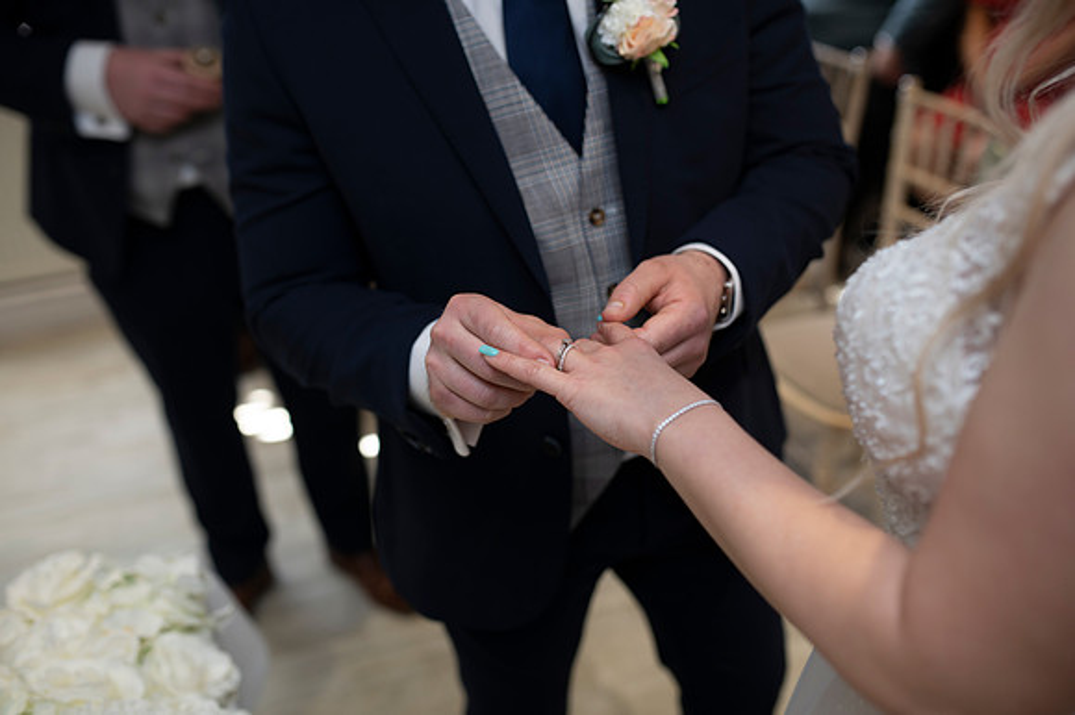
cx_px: 538
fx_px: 1045
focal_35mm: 35
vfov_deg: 37.8
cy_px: 358
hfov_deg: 54.5
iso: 200
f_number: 2.5
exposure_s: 1/100
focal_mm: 35
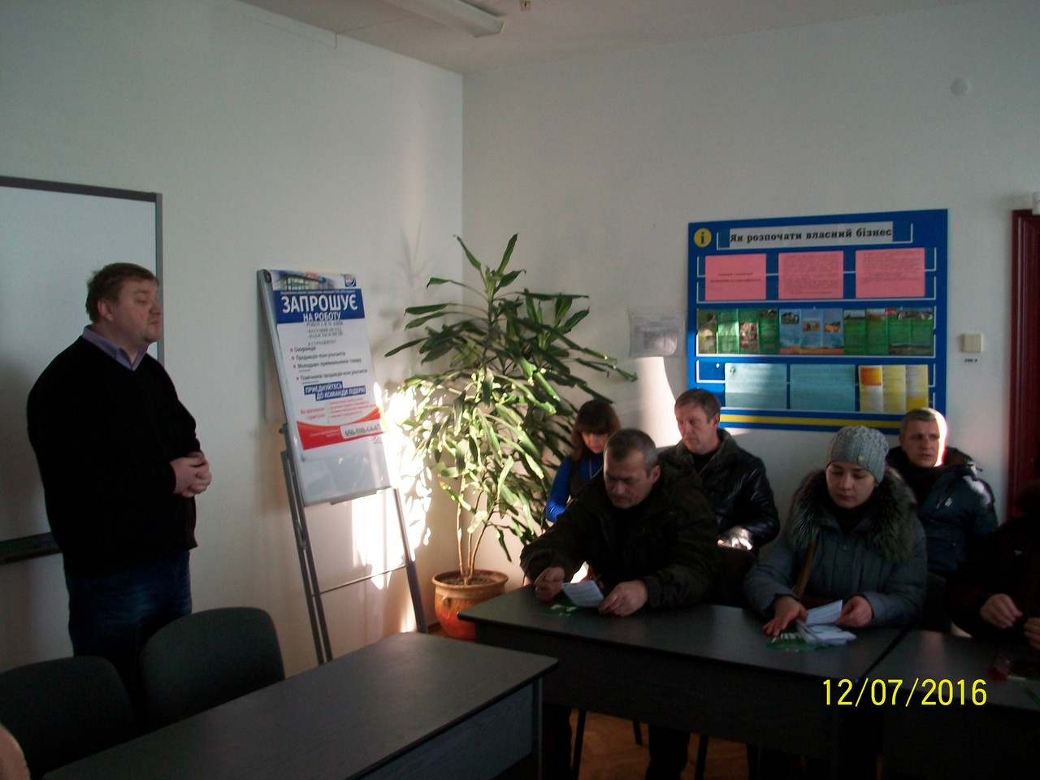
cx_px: 520
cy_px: 390
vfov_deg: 41.8
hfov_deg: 54.0
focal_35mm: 34
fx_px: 1021
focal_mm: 5.7
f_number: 2.8
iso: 80
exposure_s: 1/100
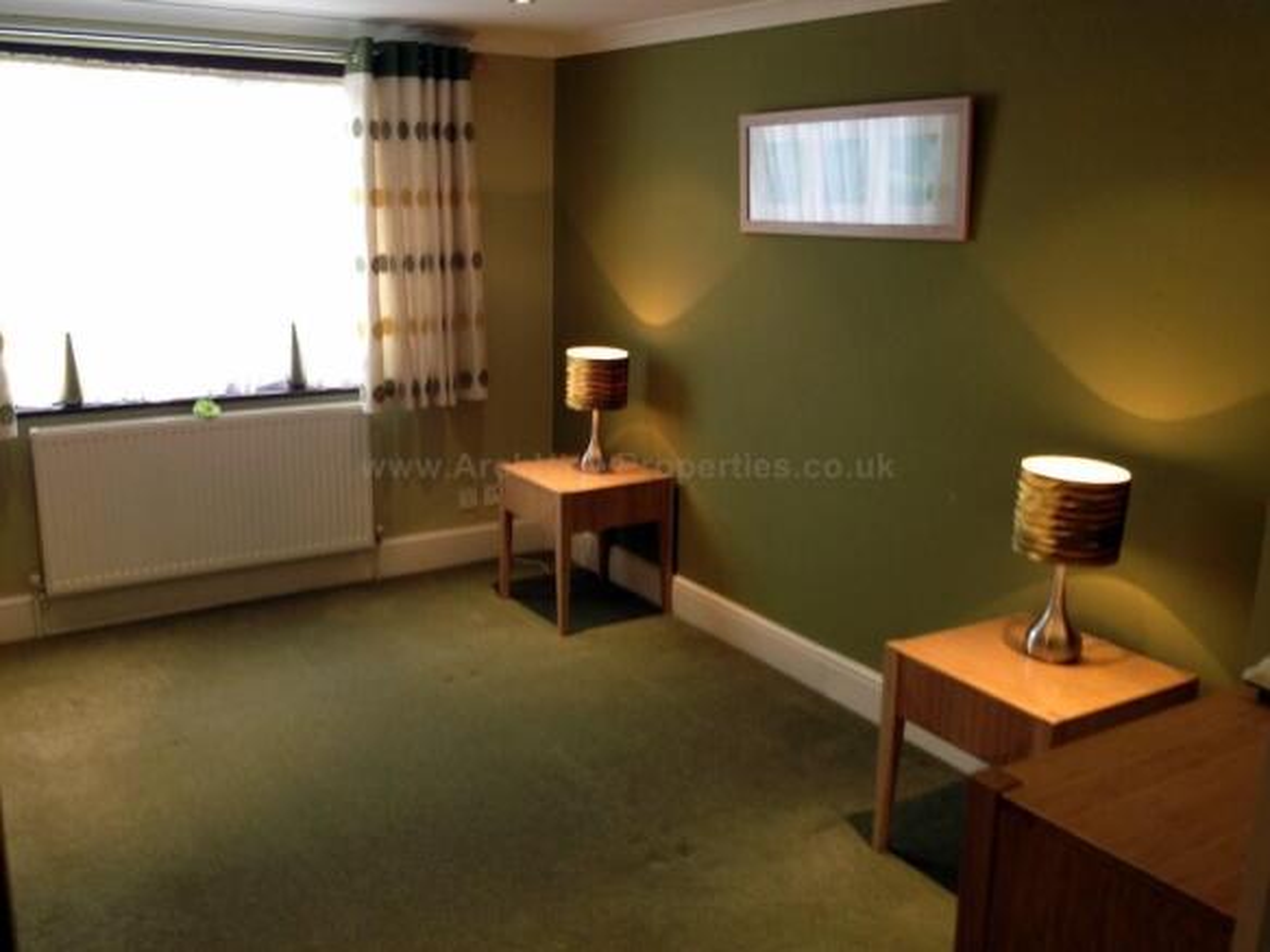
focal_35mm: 35
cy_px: 476
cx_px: 635
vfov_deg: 40.7
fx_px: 1284
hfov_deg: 52.6
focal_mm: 4.28
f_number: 2.4
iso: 50
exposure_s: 1/20
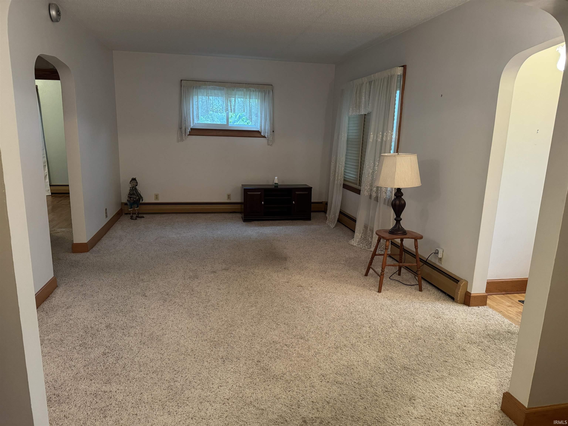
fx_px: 394
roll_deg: -1.1
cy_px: 213
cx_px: 284
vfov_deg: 56.8
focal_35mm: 24
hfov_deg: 71.6
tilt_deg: -12.4
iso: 400
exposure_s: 1/60
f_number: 1.78
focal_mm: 6.76
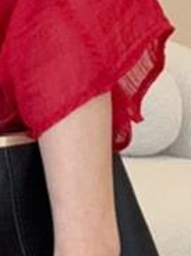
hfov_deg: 6.7
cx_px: -38
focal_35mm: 219
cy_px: -241
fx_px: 1613
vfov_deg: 8.6
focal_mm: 2.69
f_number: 1.9
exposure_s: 1/121
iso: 40
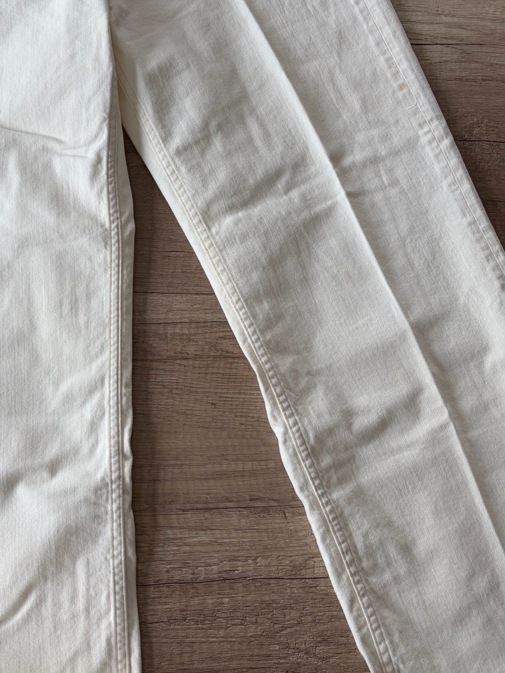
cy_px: 268
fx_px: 798
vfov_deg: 45.5
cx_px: 165
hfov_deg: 34.8
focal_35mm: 41
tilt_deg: -74.8
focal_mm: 5.96
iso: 40
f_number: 1.6
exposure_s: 1/122
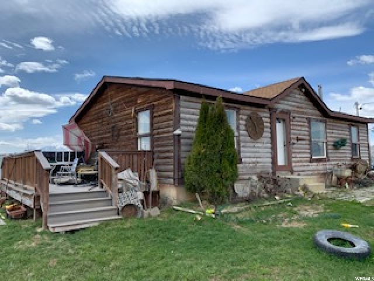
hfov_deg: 67.3
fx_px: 281
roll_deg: +1.2
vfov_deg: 53.1
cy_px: 140
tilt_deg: +5.1
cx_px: 187
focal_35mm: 26
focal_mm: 4.25
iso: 25
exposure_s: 1/2033
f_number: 1.8
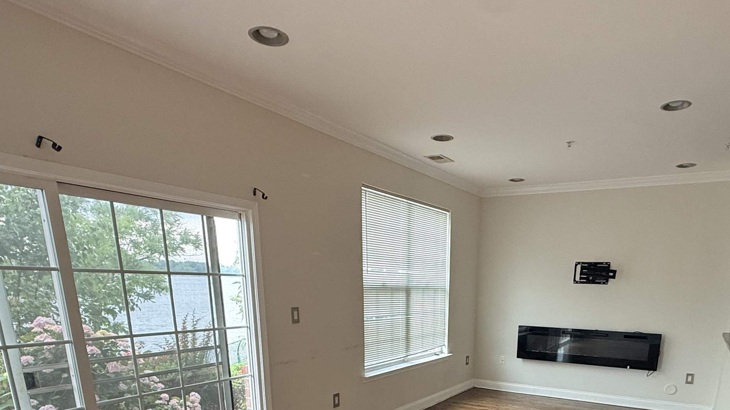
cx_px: 446
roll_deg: -1.0
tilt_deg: -14.7
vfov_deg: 40.0
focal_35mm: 25
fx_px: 484
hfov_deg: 73.1
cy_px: 415
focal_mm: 2.22
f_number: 2.2
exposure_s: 1/120
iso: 160
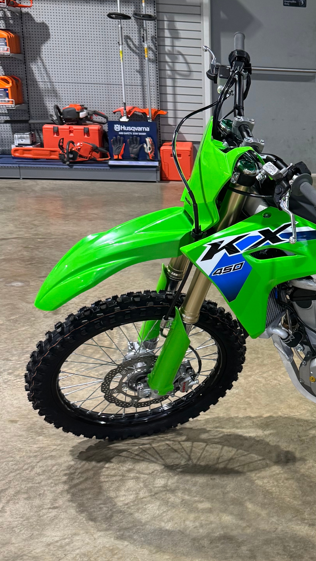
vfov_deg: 39.8
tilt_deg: -16.8
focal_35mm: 52
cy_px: 296
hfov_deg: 21.6
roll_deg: -1.1
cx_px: 363
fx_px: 774
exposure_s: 1/62
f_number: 1.78
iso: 200
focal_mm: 6.76
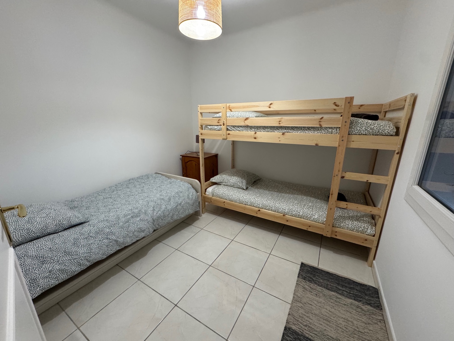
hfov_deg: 102.1
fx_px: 184
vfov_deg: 85.7
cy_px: 170
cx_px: 227
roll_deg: +0.8
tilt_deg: -14.5
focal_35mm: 14
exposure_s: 1/50
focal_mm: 2.22
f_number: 2.2
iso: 500
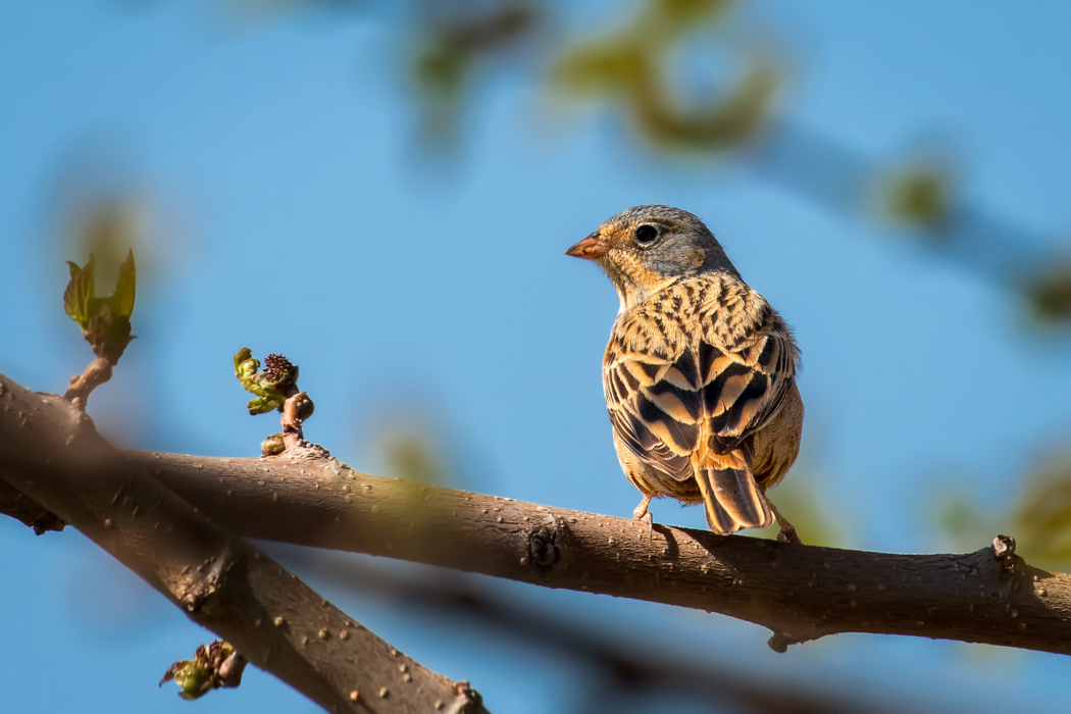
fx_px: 22311
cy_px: 357
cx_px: 536
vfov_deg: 1.8
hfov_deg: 2.7
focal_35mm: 750
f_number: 7.1
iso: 320
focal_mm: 500
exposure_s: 1/1600
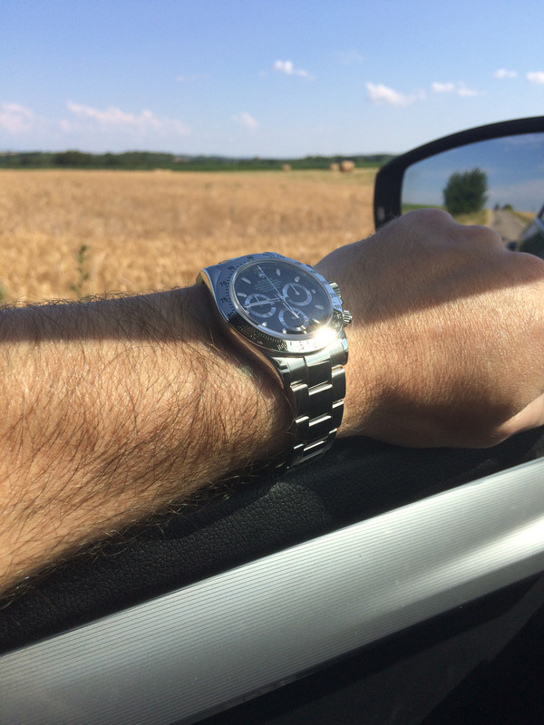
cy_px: 362
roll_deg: -1.7
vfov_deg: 61.7
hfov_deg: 48.2
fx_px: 608
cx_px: 272
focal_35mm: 29
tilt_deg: -12.2
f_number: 2.2
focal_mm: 4.15
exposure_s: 1/2160
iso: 32
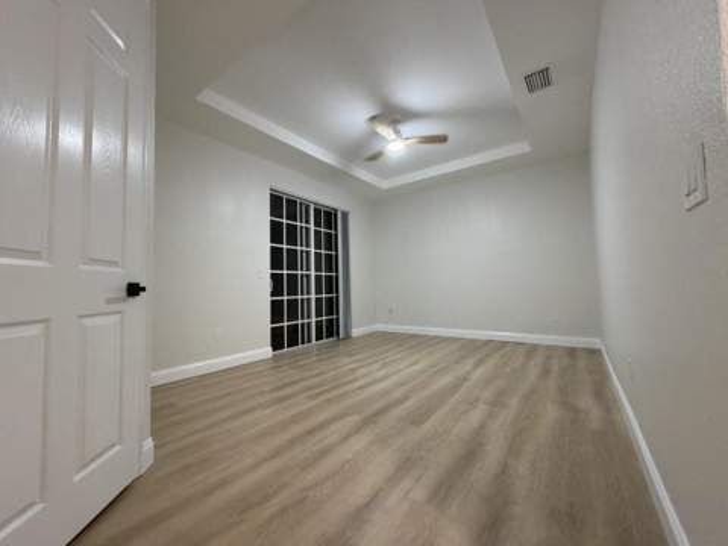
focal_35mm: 14
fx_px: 294
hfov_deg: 102.1
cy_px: 273
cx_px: 364
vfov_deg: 85.7
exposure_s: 1/60
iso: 500
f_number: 2.2
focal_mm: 2.22
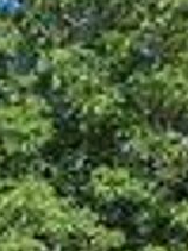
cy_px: 369
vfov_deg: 20.6
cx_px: 159
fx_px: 594
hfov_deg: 17.8
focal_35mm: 82
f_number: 1.8
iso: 50
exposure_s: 1/405
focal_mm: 4
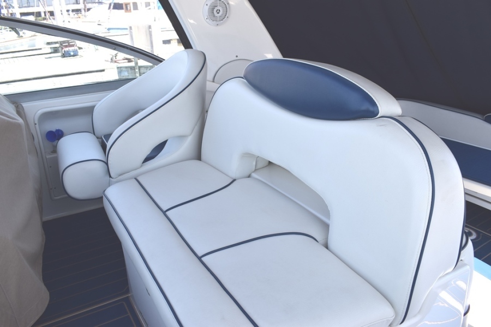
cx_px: 246
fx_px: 368
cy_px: 164
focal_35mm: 27
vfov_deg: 47.9
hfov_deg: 67.4
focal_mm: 18
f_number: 8
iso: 320
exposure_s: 1/250
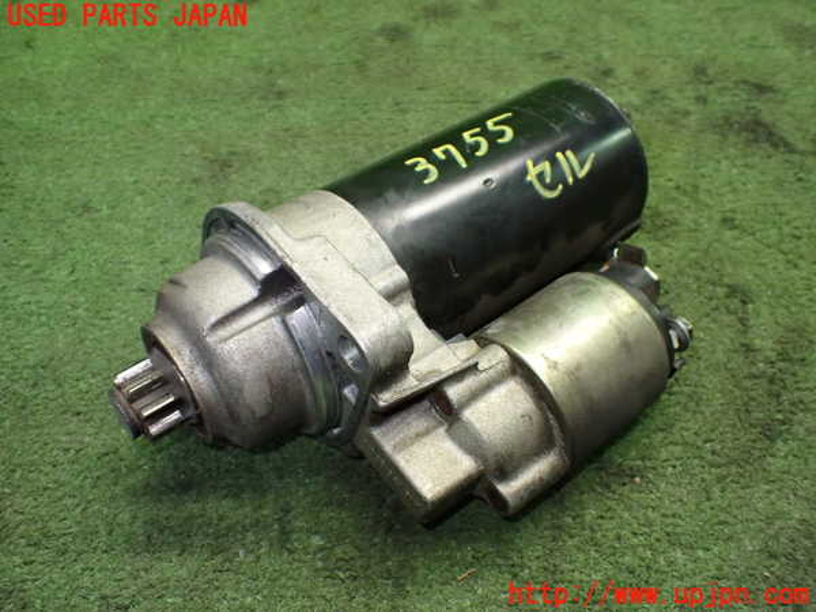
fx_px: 754
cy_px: 306
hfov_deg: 56.8
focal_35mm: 32
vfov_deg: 44.2
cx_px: 408
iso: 800
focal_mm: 5.79
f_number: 2.4
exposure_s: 1/100
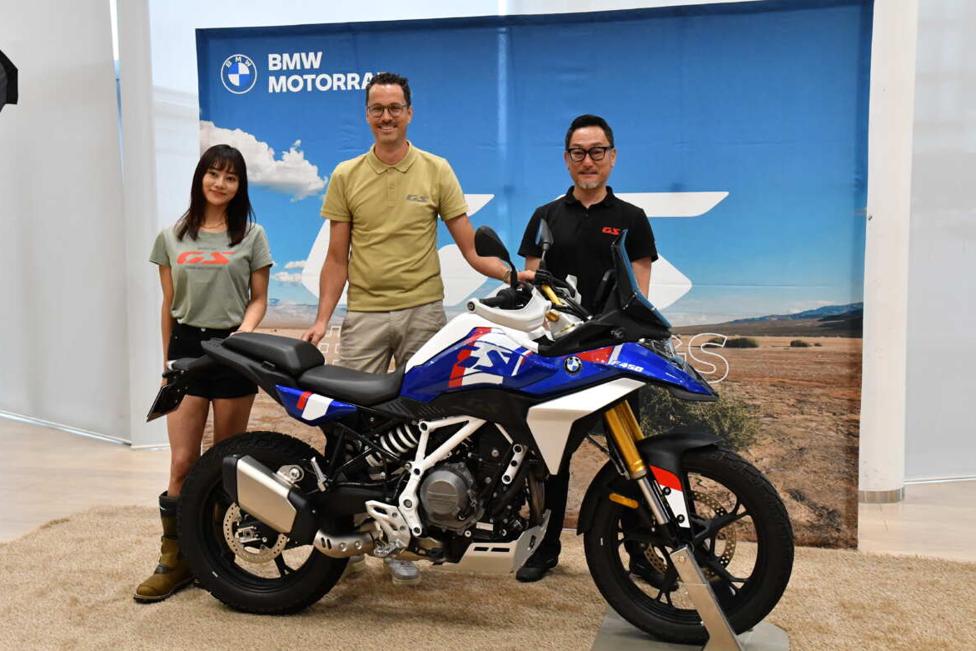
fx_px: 1166
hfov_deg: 45.4
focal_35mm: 43
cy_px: 320
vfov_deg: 31.2
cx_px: 482
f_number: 6.3
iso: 3200
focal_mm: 28
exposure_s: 1/160
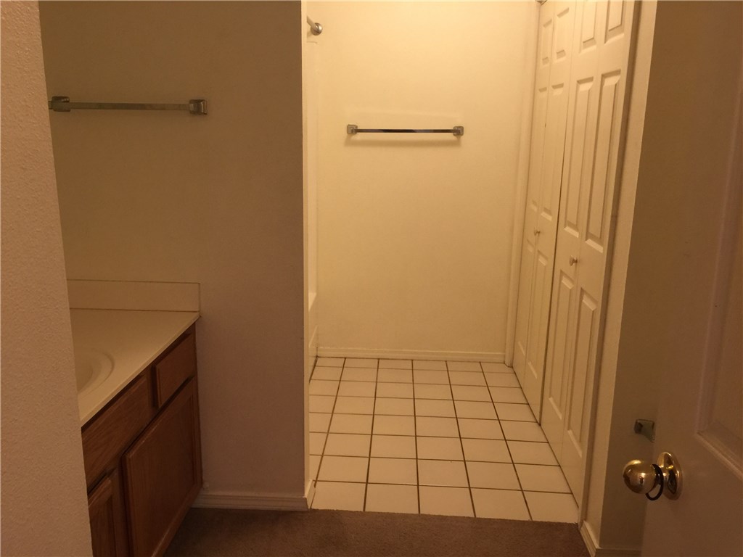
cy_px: 278
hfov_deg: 61.7
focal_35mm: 29
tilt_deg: -12.1
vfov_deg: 48.2
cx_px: 372
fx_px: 622
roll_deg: -2.7
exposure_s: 1/15
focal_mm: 4.15
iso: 64
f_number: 2.2
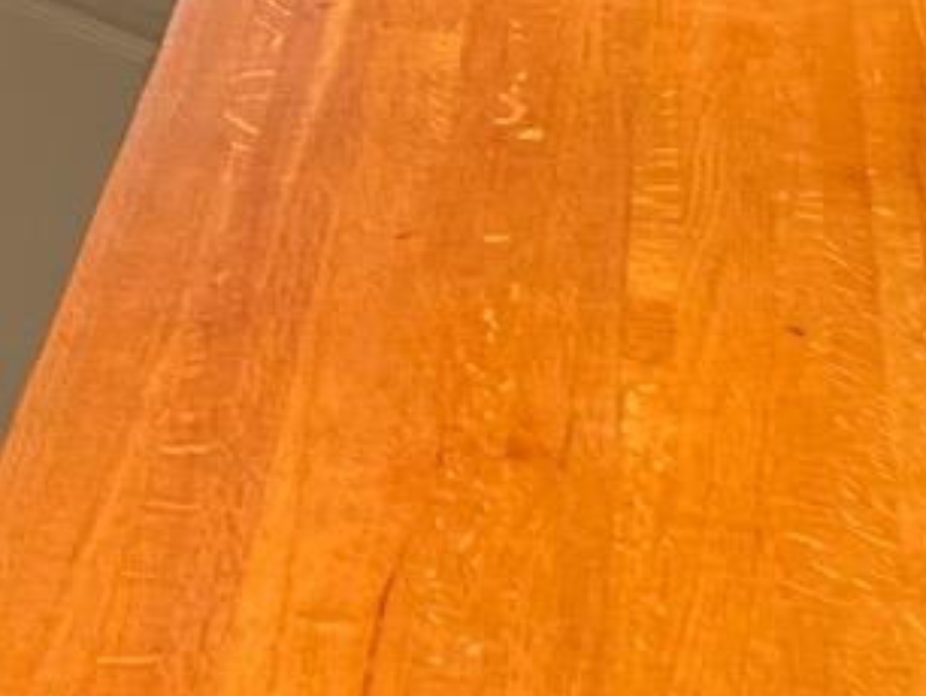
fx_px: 4658
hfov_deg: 10.8
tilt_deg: -9.4
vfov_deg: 8.2
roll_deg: +0.8
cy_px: -608
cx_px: -629
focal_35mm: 174
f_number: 1.5
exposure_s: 1/120
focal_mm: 5.7
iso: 125
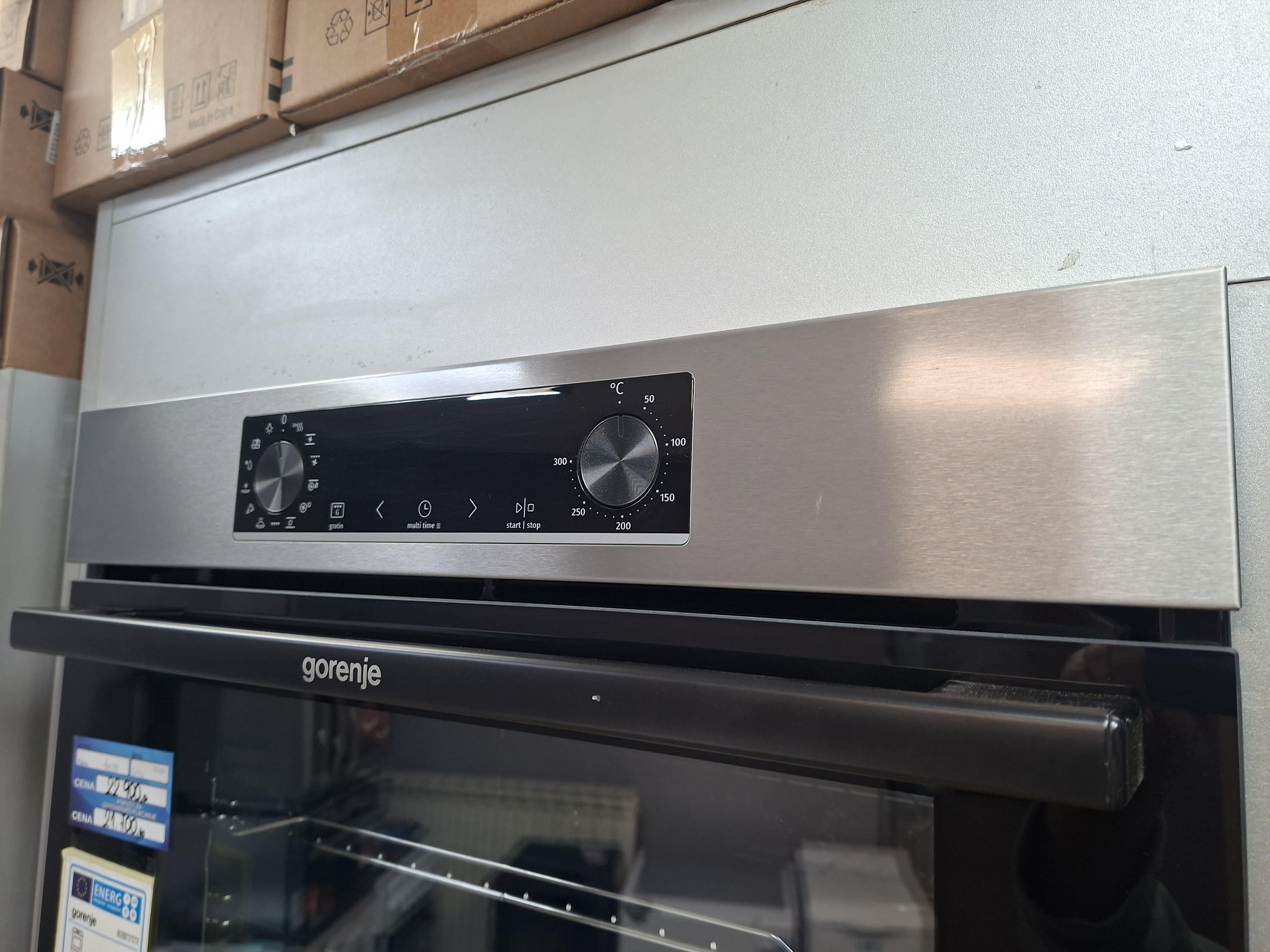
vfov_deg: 58.9
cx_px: 635
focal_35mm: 23
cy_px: 476
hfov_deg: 73.9
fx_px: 844
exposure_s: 1/100
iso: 320
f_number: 1.8
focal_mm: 5.54
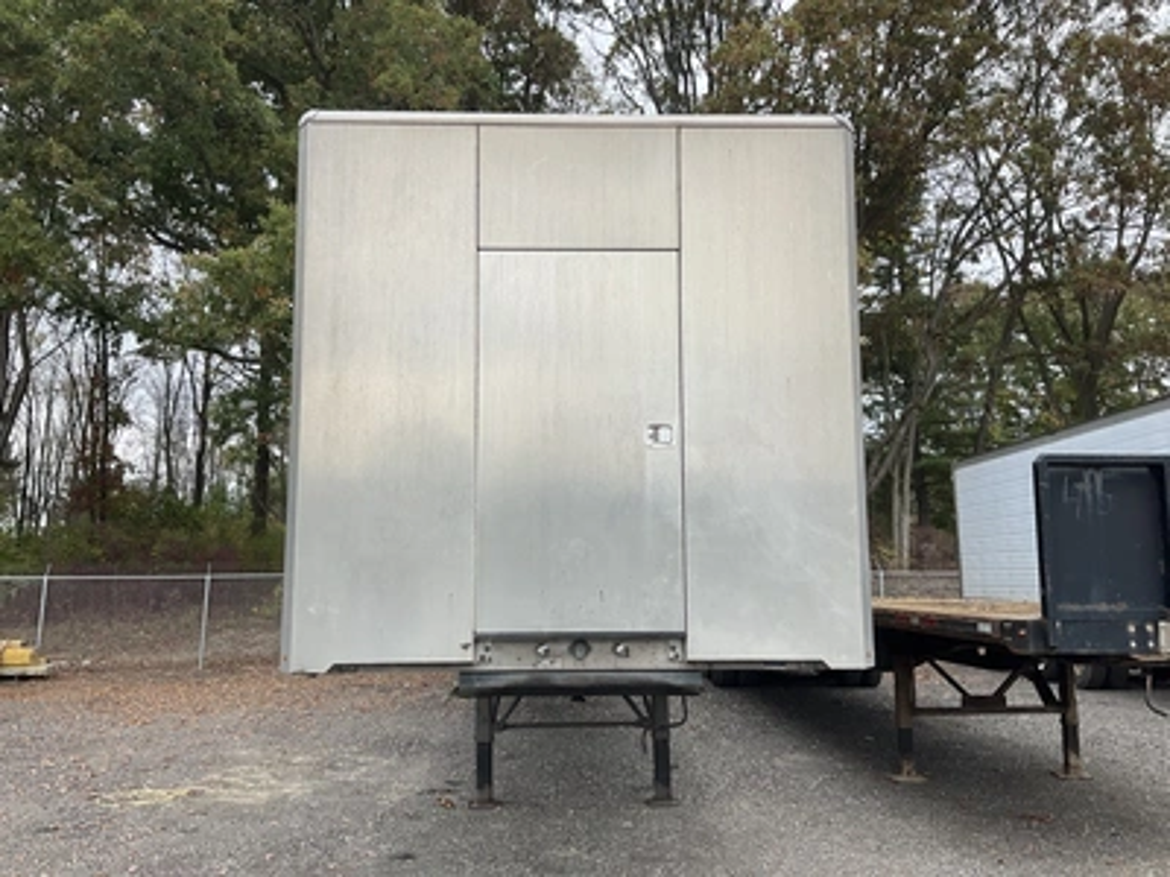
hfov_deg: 61.7
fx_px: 980
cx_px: 585
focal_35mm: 29
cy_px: 438
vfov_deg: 48.2
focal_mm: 3
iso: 25
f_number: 1.8
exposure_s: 1/358
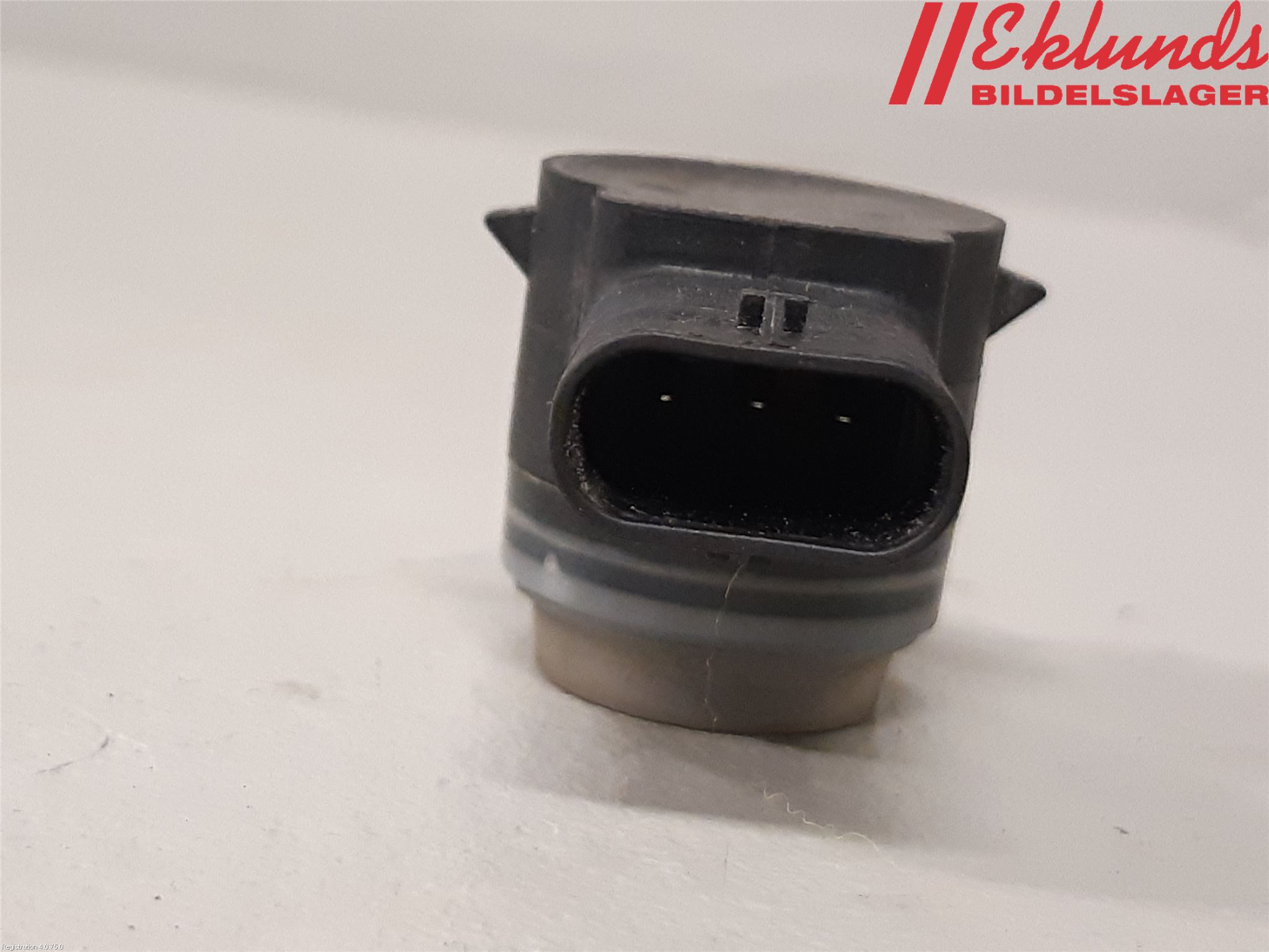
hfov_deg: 67.3
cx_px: 634
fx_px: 953
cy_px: 476
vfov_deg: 53.1
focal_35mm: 26
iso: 250
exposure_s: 1/50
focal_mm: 3.93
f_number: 1.7
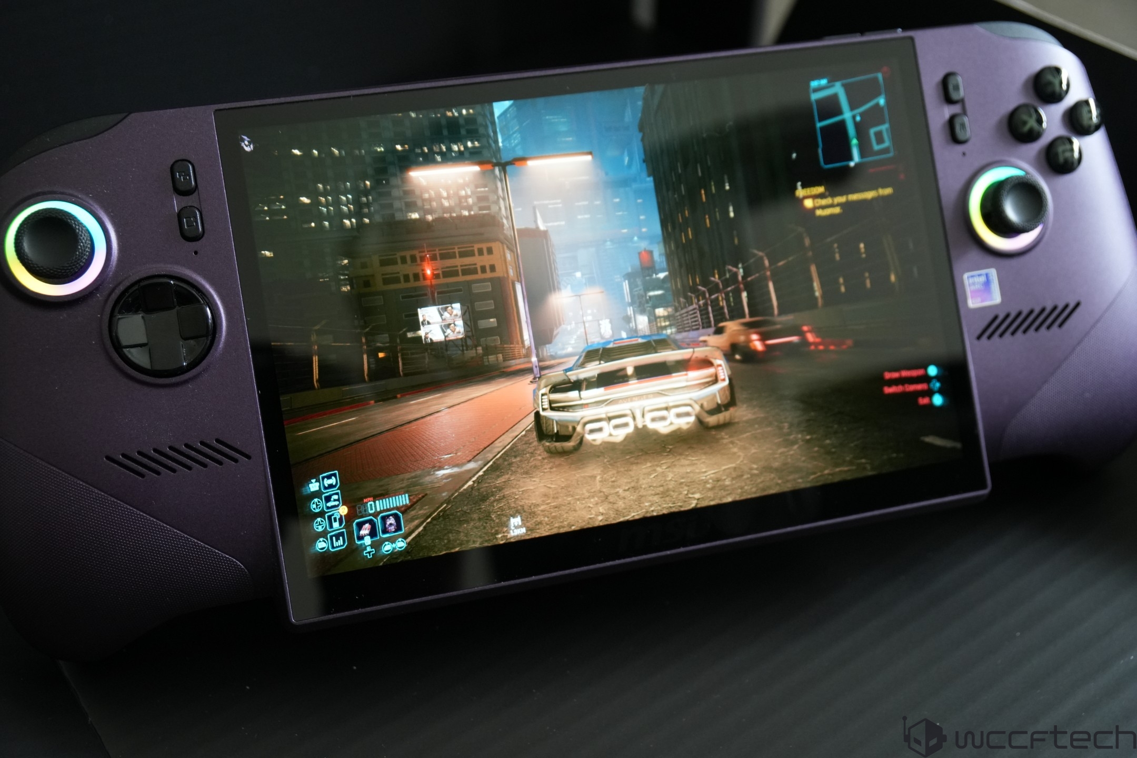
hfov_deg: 49.6
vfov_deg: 34.2
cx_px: 568
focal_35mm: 39
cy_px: 379
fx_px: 1232
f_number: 4
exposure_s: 1/60
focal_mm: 26
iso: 1250
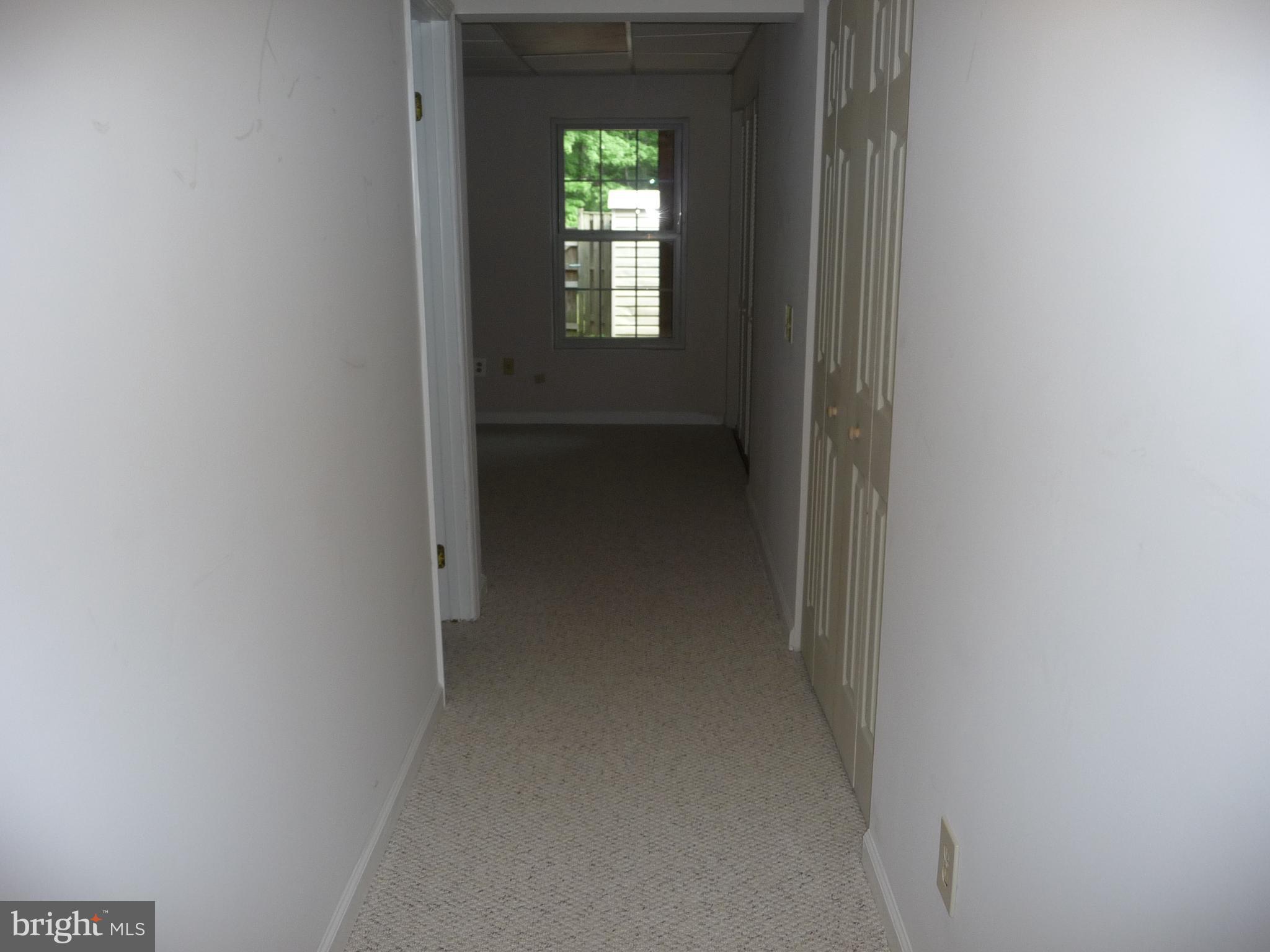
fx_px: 1027
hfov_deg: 63.4
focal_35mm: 28
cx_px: 635
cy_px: 476
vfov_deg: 49.7
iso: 100
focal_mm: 4.7
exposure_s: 1/30
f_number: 3.3
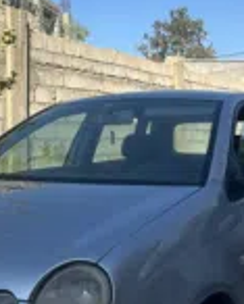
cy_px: 81
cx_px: 75
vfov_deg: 29.2
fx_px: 577
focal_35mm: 64
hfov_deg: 23.7
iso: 80
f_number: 1.78
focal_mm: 6.86
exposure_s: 1/3861
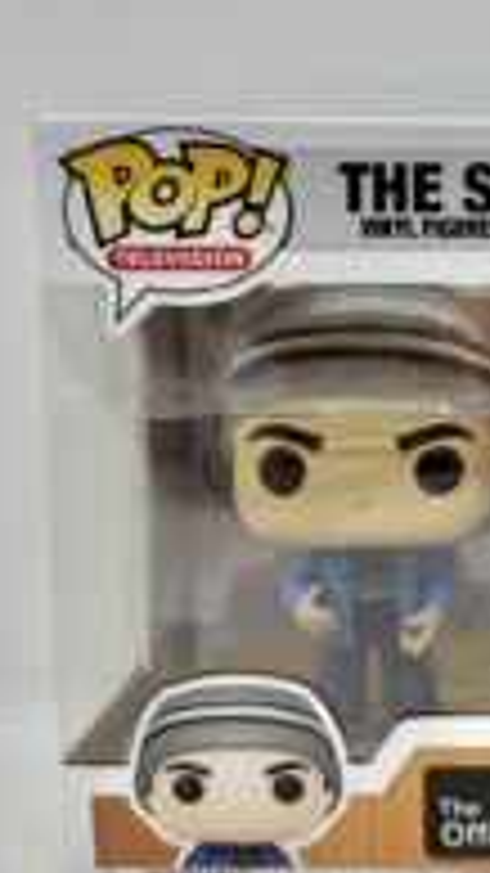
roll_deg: +0.5
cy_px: 306
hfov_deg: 21.0
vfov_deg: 38.2
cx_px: 553
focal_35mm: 54
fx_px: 1248
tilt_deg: -4.6
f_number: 1.78
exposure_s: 1/276
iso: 64
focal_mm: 6.76
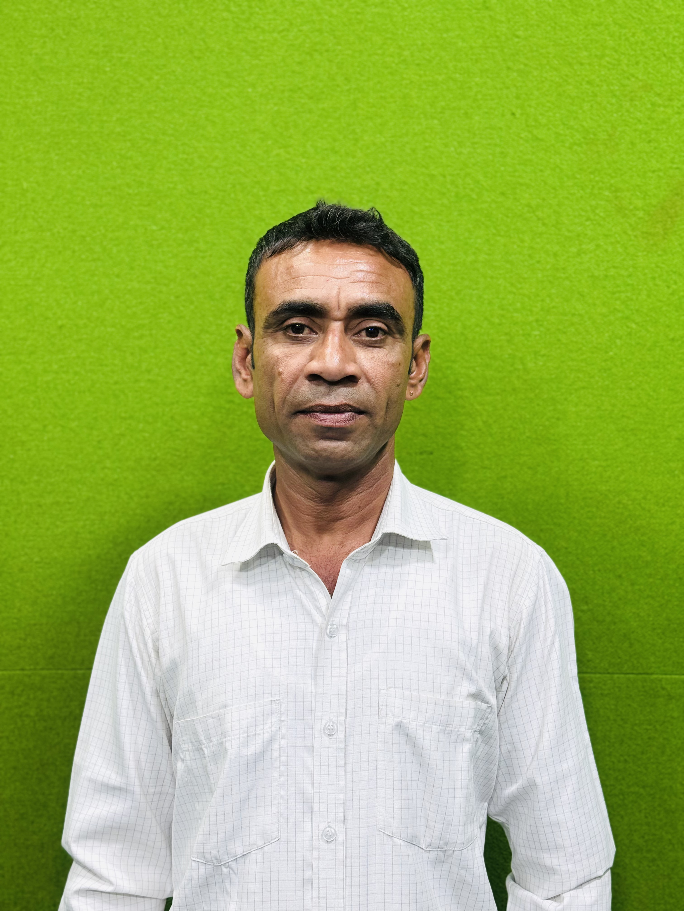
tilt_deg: -0.5
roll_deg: -0.2
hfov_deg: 30.3
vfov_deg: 39.7
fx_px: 1265
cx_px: 342
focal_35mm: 48
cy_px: 456
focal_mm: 6.76
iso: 50
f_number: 1.78
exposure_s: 1/100
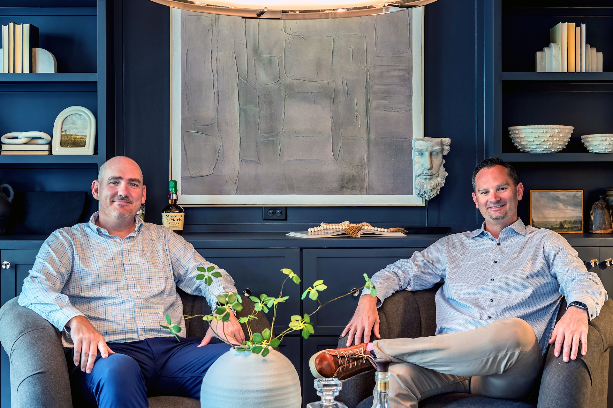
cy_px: 204
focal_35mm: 50
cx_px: 306
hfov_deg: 39.6
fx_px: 851
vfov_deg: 27.0
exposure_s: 1/3
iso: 200
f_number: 5.6
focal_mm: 50
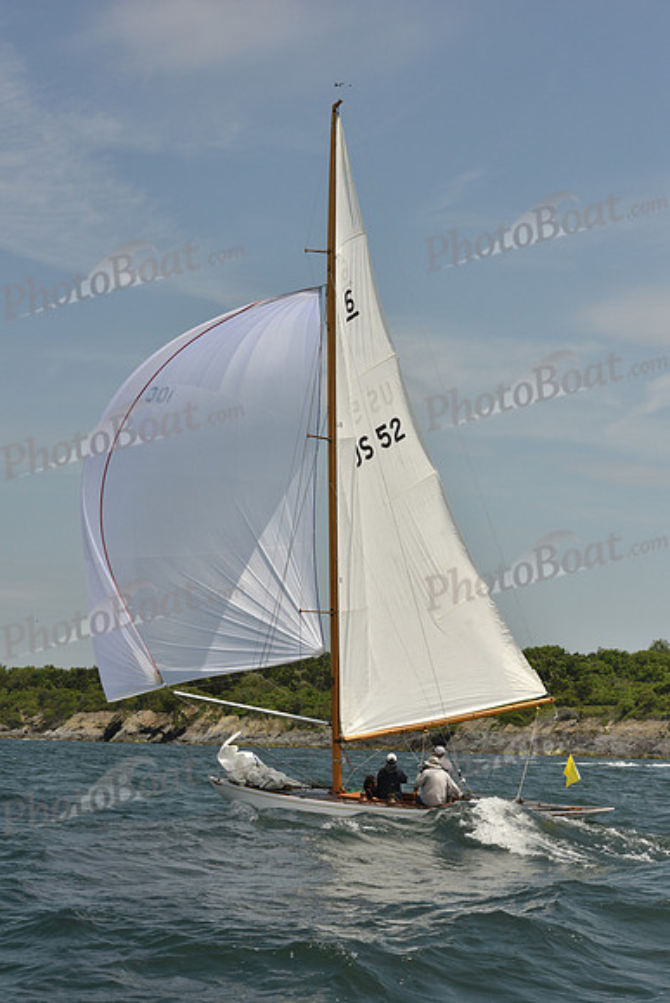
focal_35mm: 70
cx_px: 335
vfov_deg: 28.8
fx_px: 1953
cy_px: 502
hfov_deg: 19.5
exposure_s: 1/1600
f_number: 11
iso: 400
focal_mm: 70
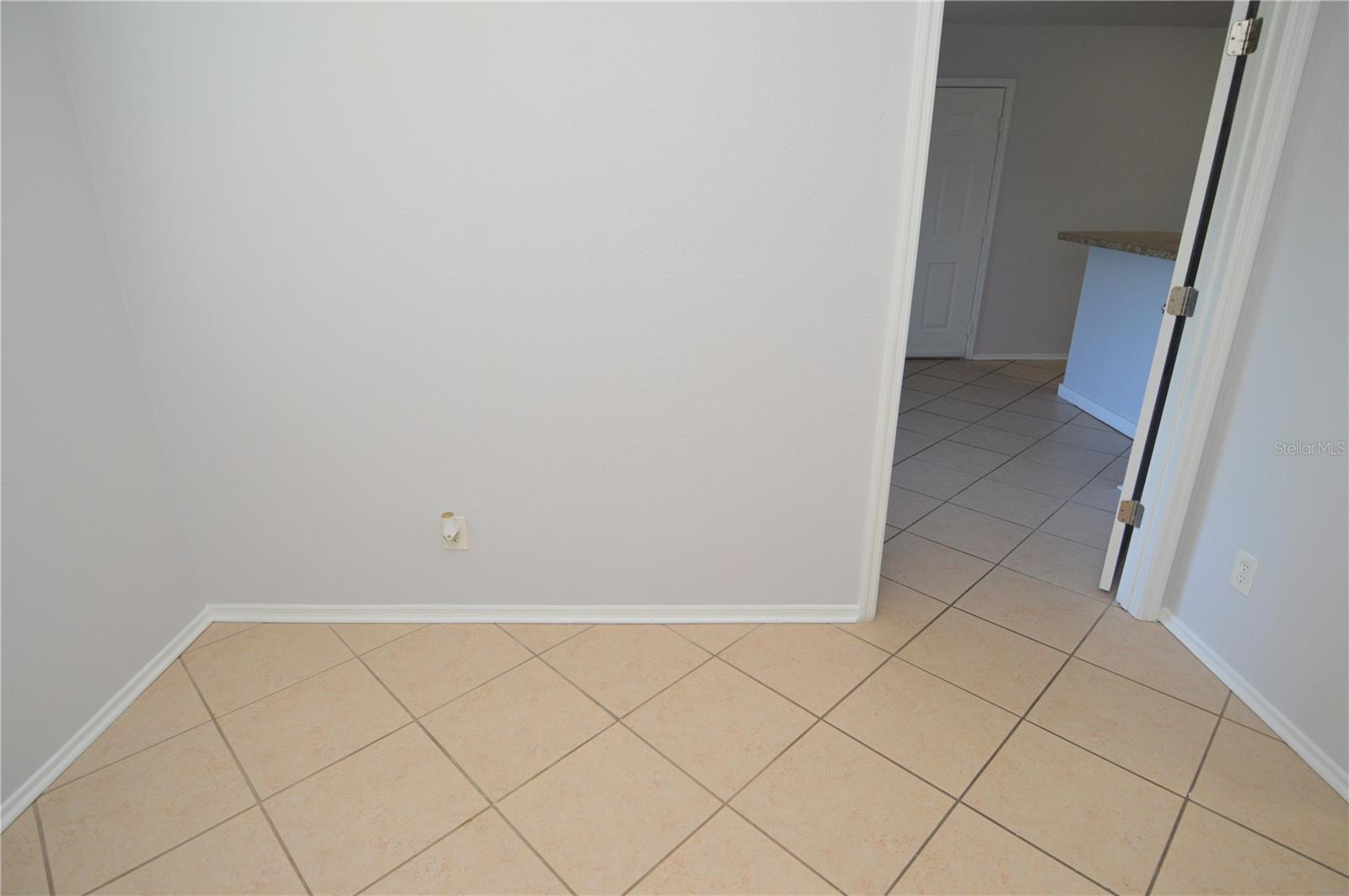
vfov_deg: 67.3
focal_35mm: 18
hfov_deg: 90.1
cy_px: 448
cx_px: 674
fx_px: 674
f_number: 4
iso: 450
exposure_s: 1/60
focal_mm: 12
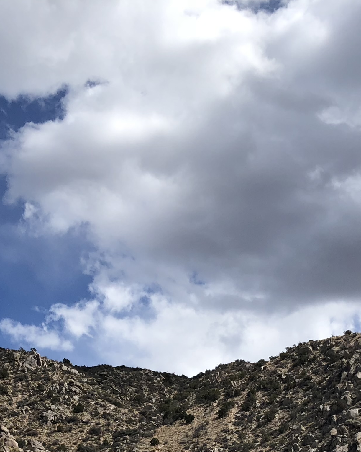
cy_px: 444
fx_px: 962
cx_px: 187
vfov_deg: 25.2
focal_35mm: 72
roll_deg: -0.1
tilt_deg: +14.7
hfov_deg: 21.3
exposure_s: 1/2667
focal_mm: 3.99
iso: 20
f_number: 1.8
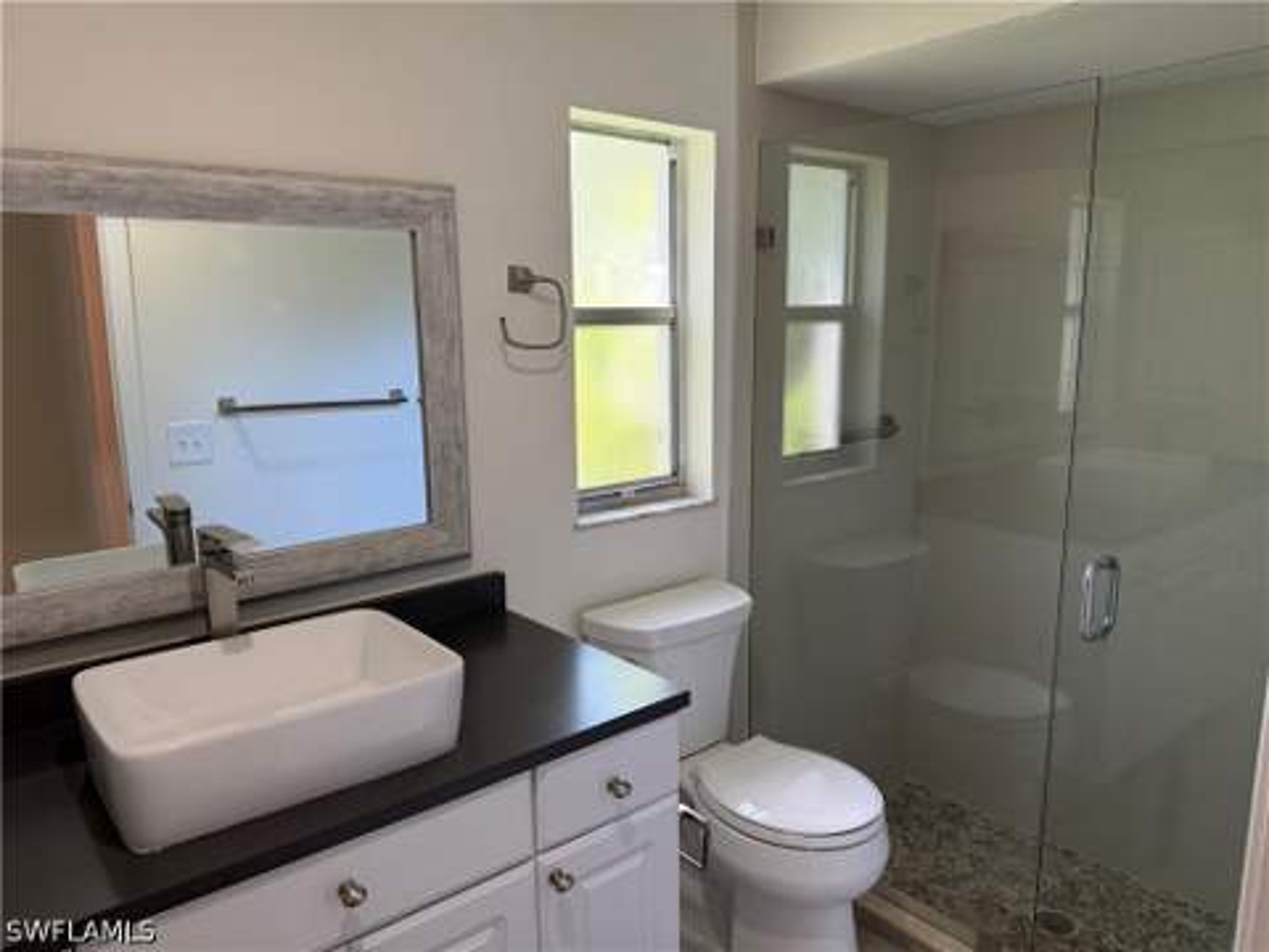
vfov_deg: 56.8
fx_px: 880
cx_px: 634
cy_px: 476
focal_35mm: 24
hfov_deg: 71.6
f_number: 1.78
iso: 200
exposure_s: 1/186
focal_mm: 6.76
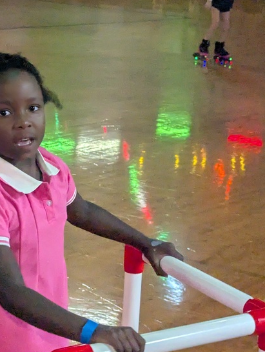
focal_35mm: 90
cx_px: 49
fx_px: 917
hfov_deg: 16.3
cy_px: 165
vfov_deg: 21.7
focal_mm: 6.81
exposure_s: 1/120
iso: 1170
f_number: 1.85
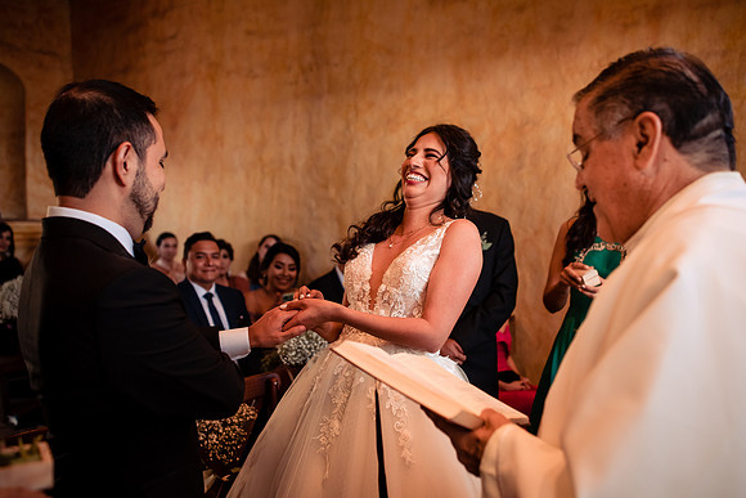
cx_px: 373
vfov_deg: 37.9
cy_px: 249
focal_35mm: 35
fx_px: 725
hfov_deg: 54.4
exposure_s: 1/200
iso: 1250
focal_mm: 35
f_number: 2.8
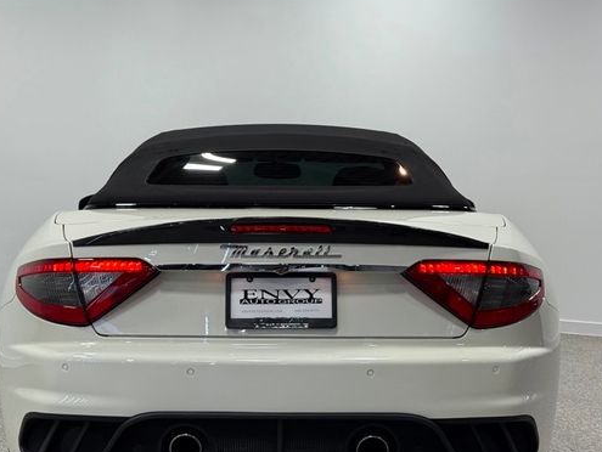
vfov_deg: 23.6
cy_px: 273
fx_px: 1079
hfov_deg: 31.2
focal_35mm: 62
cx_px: 277
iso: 64
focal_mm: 6.76
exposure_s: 1/400
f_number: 1.78
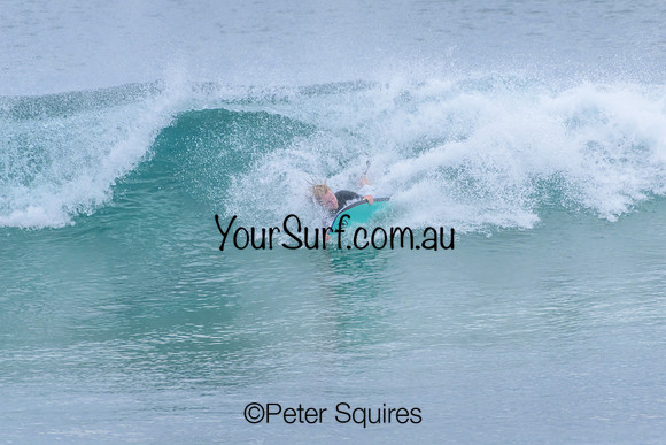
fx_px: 15728
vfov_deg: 1.6
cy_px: 222
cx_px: 333
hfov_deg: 2.4
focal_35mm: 850
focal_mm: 850
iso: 2500
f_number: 11
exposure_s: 1/2000
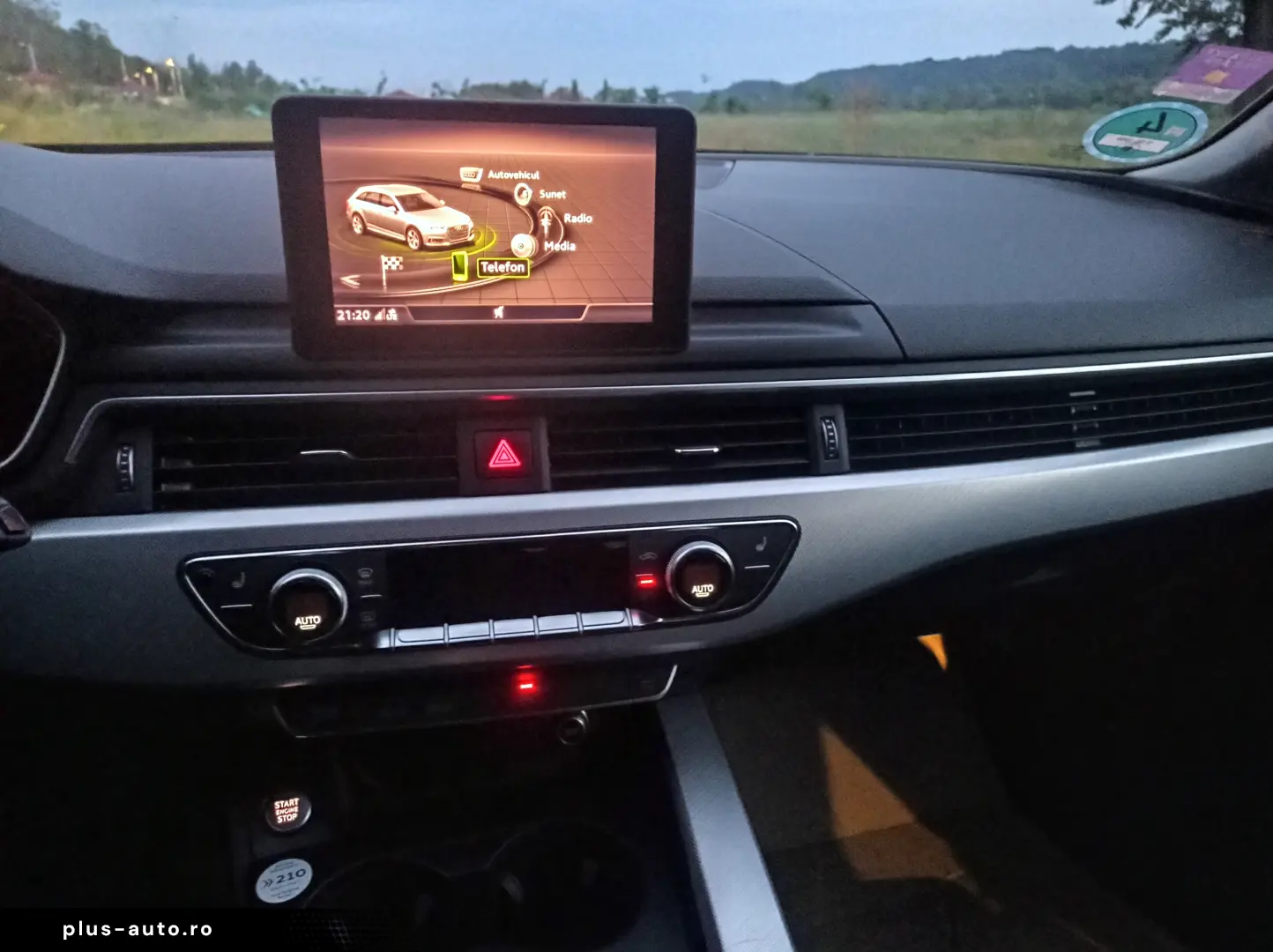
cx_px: 636
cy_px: 476
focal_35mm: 28
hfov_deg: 63.5
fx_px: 1029
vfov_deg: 49.7
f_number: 1.79
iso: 2466
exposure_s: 1/14.3
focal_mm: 4.74
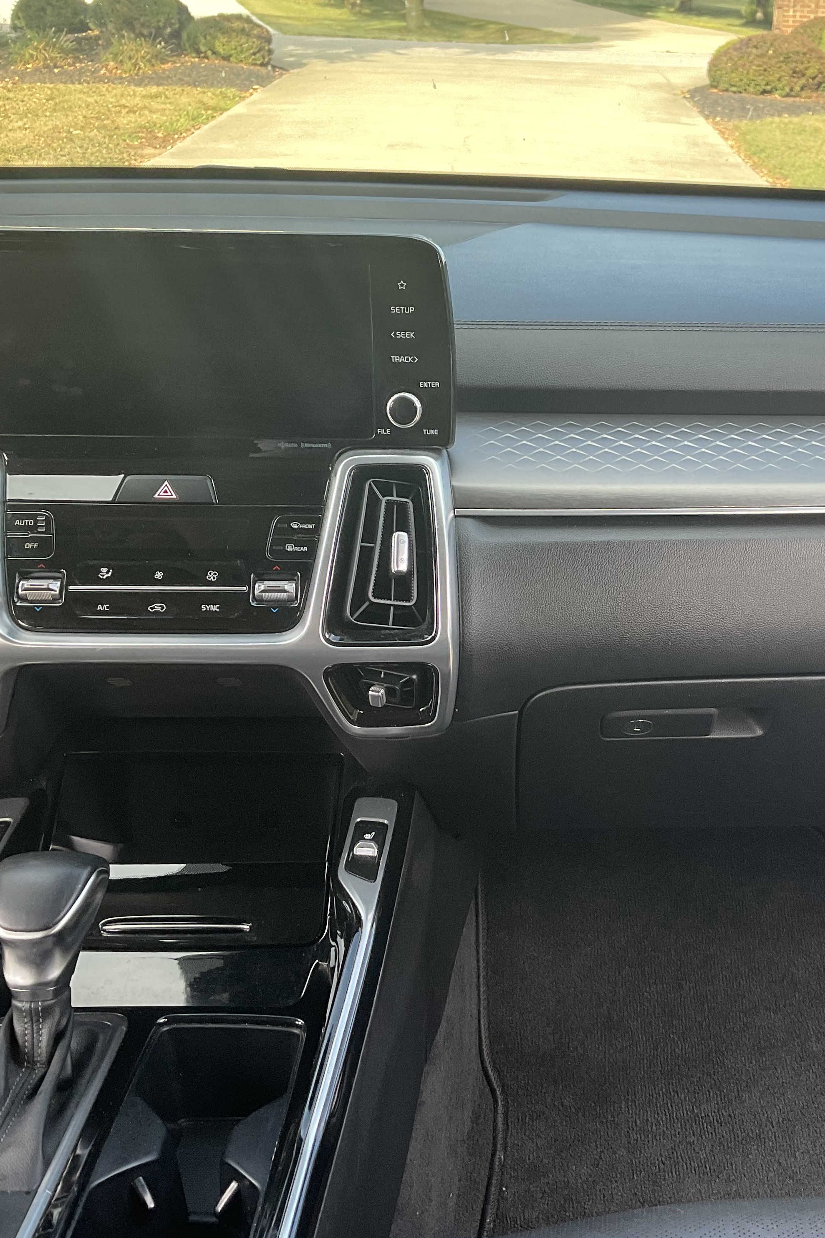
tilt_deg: -22.8
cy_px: 618
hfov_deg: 32.1
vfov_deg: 47.4
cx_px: 606
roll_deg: -3.3
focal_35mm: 41
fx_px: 1409
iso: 40
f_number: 1.8
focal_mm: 3
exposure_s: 1/122
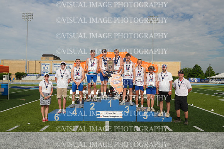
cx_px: 112
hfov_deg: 62.0
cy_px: 74
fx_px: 187
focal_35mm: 30
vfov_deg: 43.6
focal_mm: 20
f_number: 13
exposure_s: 1/160
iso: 100
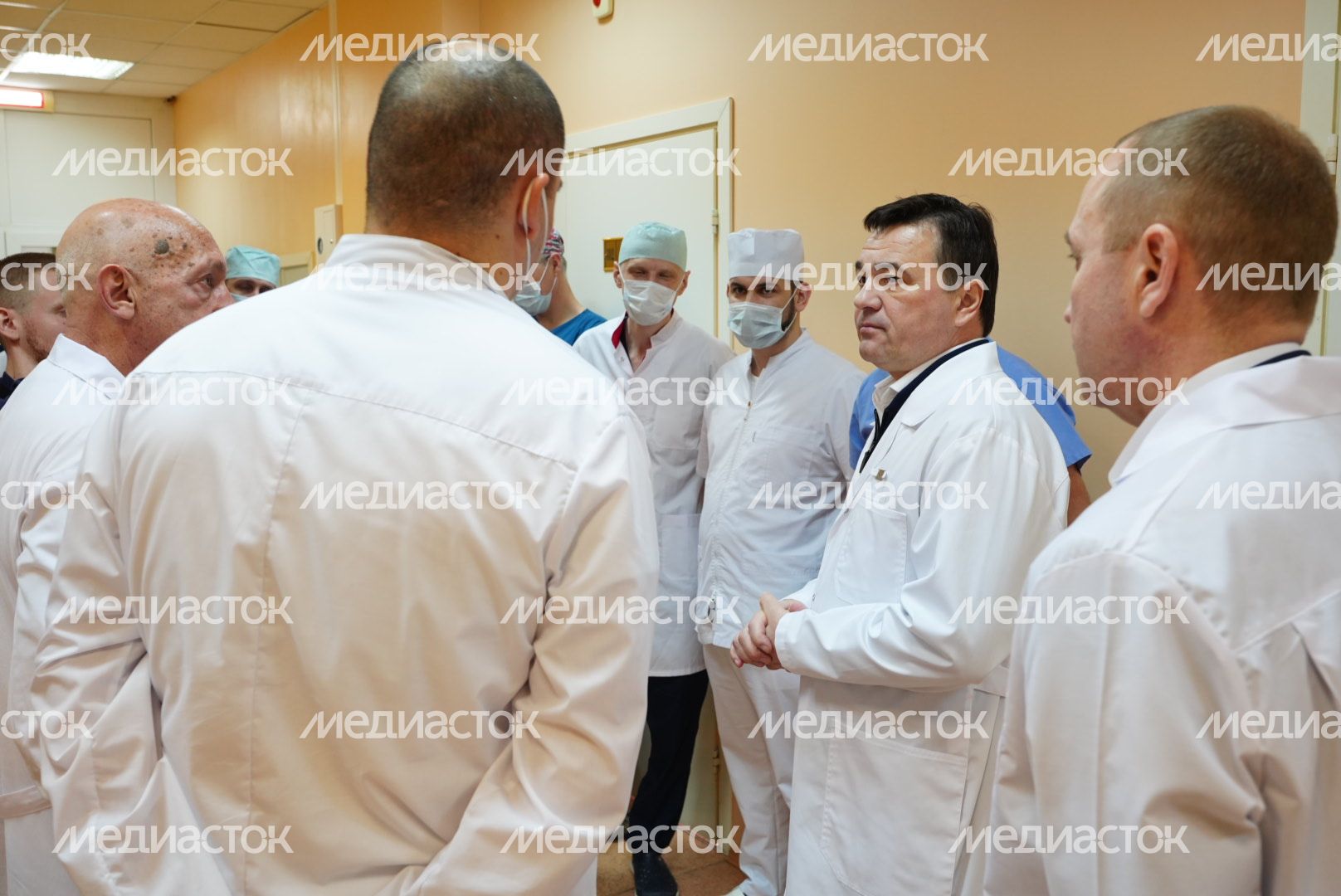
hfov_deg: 54.4
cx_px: 670
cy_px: 448
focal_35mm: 35
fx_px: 1305
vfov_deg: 37.9
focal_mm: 35
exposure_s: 1/40
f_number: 6.3
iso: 1250
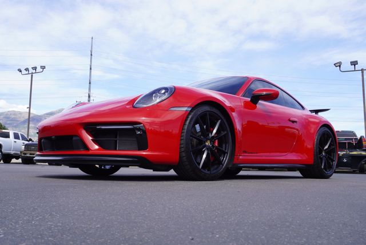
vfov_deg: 36.9
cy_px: 122
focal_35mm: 36
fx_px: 366
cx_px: 183
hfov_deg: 53.1
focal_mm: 24
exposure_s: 1/125
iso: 100
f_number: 9
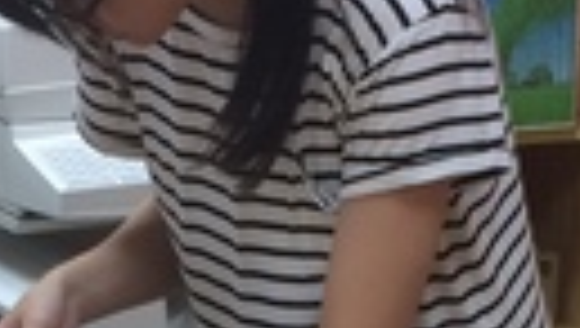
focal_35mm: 171
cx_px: 434
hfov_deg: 12.5
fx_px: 2634
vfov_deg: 6.5
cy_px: 993
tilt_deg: -27.9
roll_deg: -1.3
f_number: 2.2
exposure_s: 1/30
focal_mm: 4.15
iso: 50
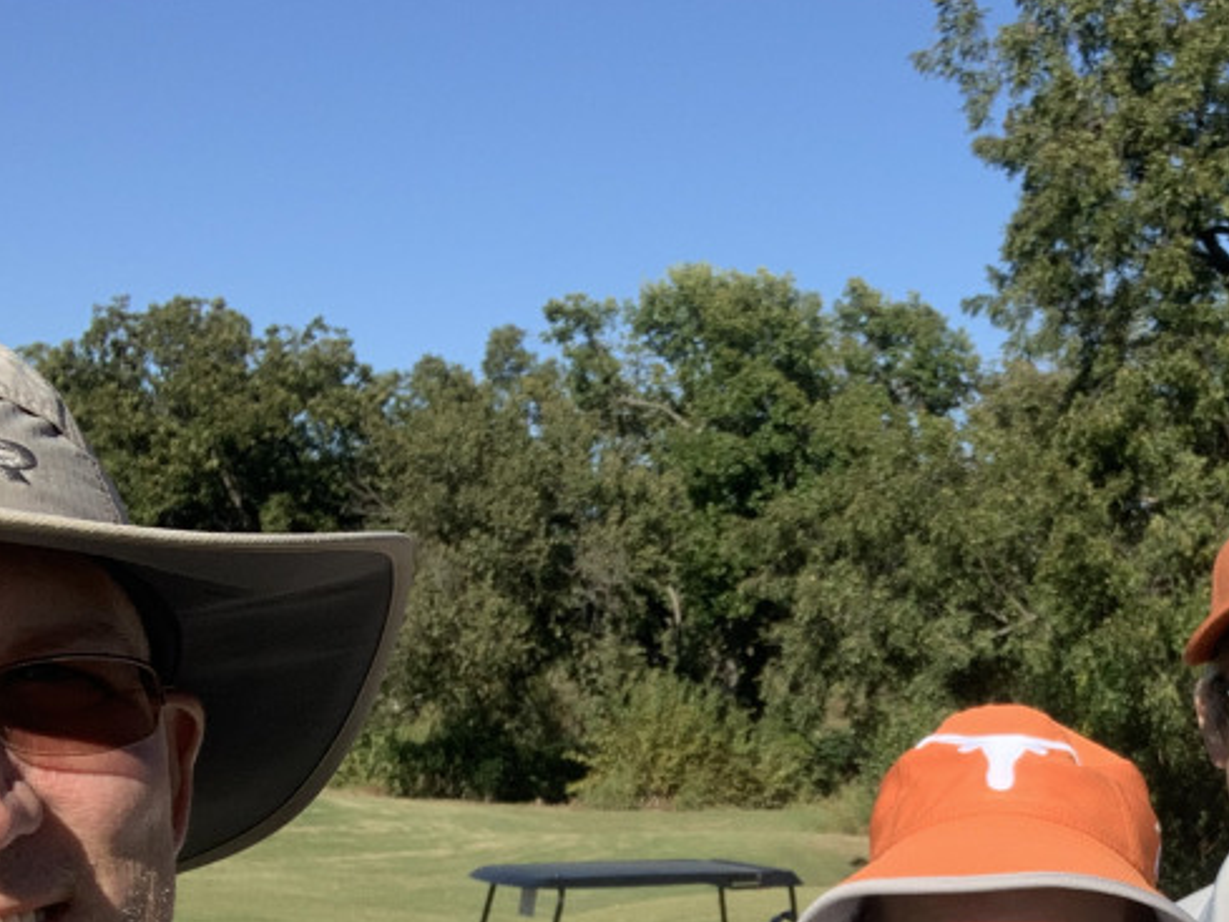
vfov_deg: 21.1
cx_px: 958
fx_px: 2379
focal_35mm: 67
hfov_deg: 28.4
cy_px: 947
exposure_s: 1/1131
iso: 16
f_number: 2.2
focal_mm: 2.87
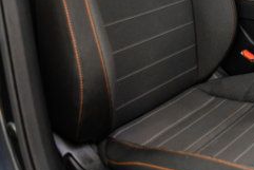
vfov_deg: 18.6
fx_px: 487
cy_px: -37
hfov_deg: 26.7
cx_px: 286
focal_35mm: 69
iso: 1250
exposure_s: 1/200
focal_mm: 26
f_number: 2.8
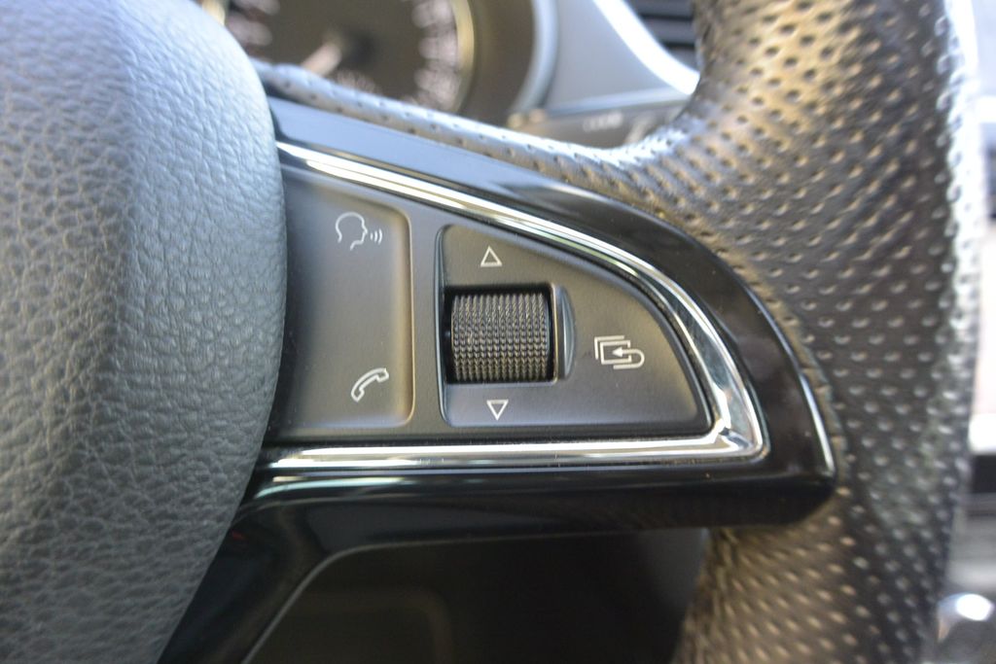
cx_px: 498
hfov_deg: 67.4
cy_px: 332
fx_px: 747
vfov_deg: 47.9
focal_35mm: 27
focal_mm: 10
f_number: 3.5
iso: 500
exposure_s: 1/60
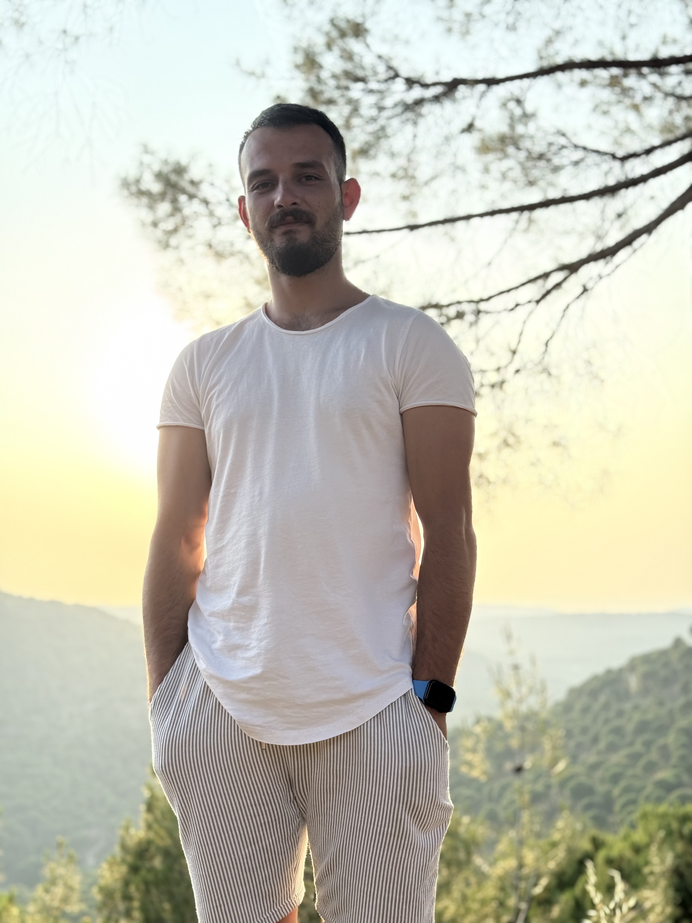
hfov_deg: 30.3
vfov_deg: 39.7
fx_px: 1279
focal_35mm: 48
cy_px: 462
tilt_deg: +7.3
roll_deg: +0.1
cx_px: 346
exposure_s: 1/636
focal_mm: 6.76
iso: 100
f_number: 1.78
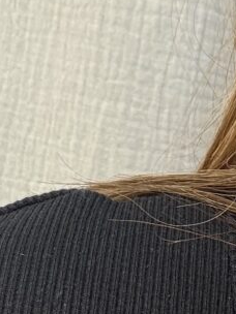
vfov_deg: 19.2
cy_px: 53
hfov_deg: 14.2
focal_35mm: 101
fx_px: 918
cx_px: 281
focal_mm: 2.69
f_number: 1.9
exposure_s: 1/50
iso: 80
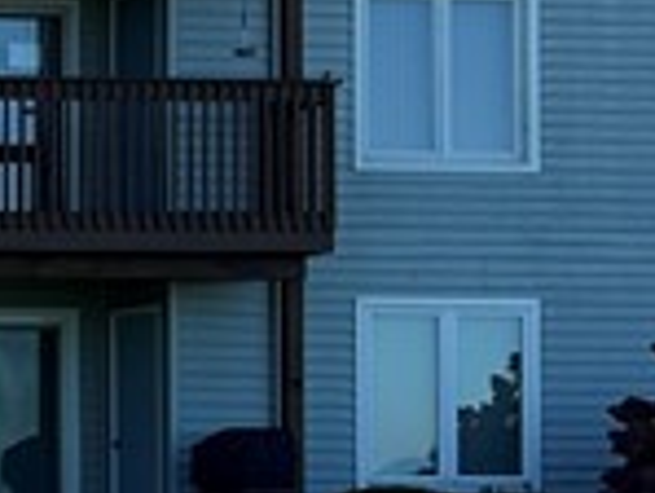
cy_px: 315
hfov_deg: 10.5
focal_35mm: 165
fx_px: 3125
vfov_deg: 9.0
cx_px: -848
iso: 80
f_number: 1.78
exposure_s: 1/2660
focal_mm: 6.86
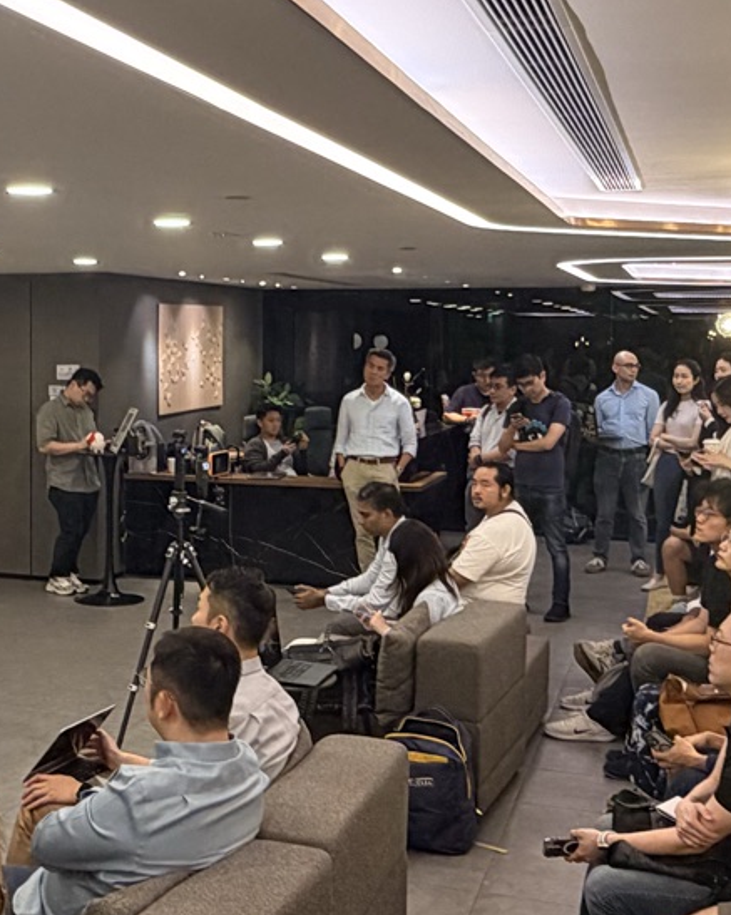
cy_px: 418
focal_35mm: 50
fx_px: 1353
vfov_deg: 37.3
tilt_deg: -3.0
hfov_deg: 29.8
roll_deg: -0.5
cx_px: 204
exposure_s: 1/50
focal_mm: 2.22
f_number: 2.2
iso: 160
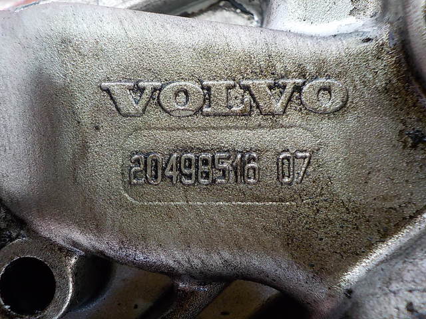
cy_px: 160
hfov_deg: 60.0
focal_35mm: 30
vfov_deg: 46.8
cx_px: 213
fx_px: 369
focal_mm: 4.1
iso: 220
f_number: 3.3
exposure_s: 1/30
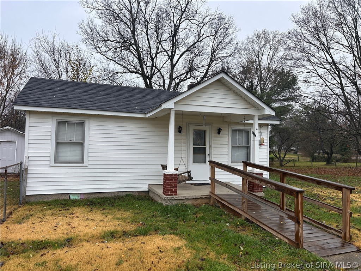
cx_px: 180
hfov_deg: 67.3
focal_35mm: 26
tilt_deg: +2.3
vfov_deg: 53.1
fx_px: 271
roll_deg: -2.4
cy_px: 136
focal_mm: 5.7
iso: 50
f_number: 1.5
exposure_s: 1/1972
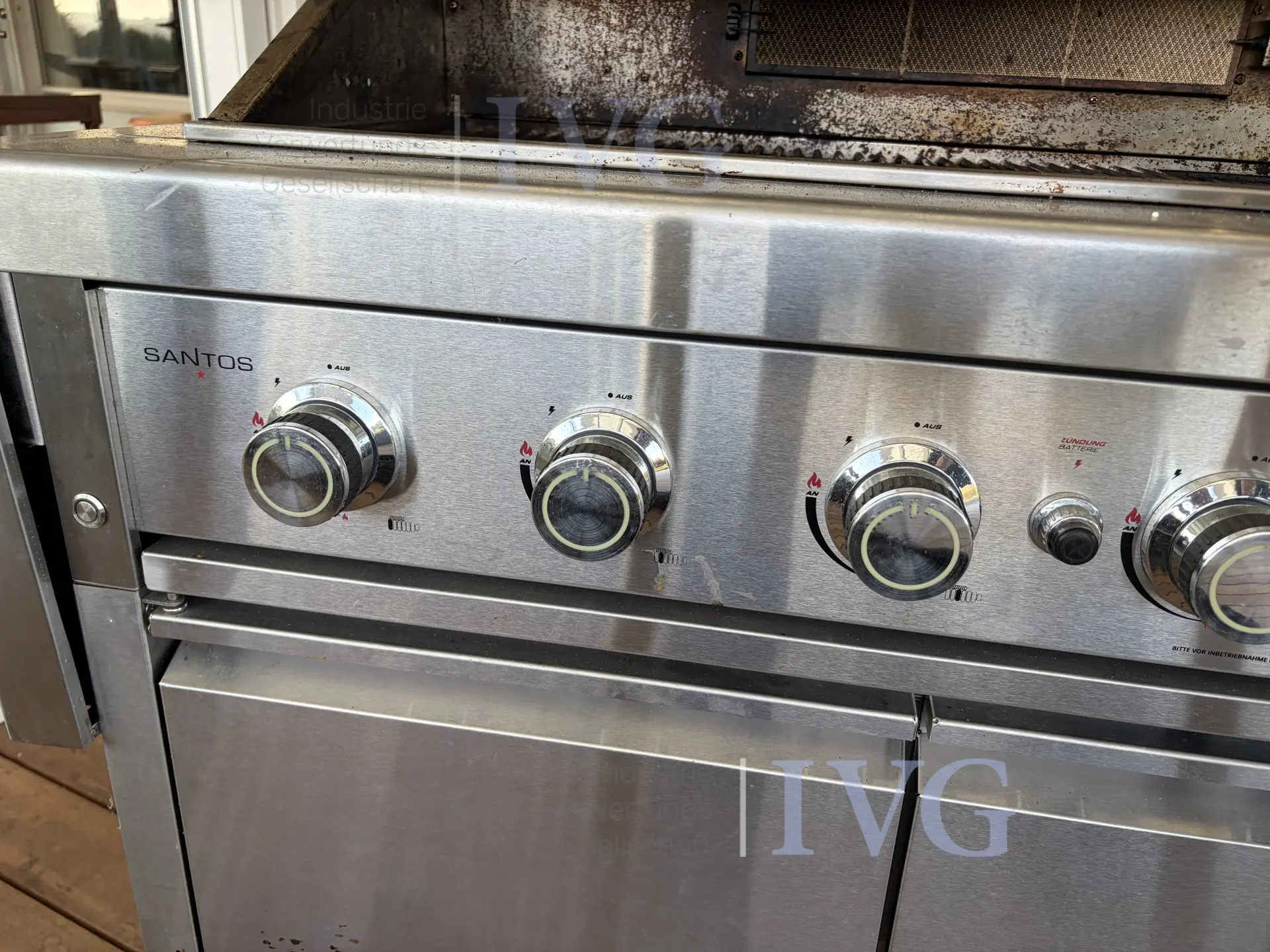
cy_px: 476
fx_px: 954
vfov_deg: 53.1
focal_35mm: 26
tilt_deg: -23.1
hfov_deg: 67.3
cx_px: 635
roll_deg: -4.7
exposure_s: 1/172
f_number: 1.6
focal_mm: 5.96
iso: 64
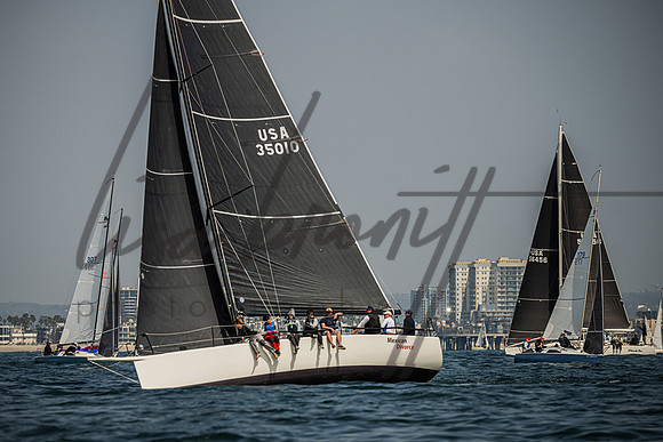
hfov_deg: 8.6
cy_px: 233
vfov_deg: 5.7
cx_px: 296
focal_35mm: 239
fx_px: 4409
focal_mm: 210
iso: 280
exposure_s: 1/4000
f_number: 5
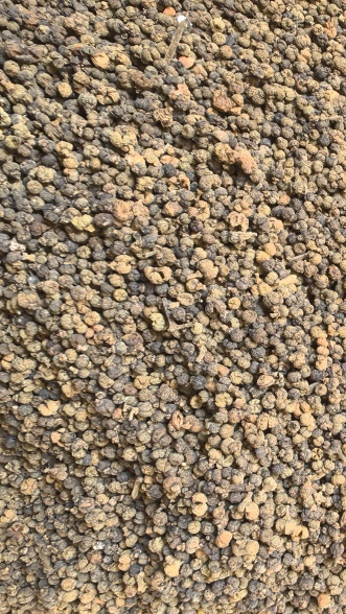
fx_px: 652
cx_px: 206
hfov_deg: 29.7
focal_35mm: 40
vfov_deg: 50.5
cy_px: 304
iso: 320
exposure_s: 1/50
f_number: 2.2
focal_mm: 1.95
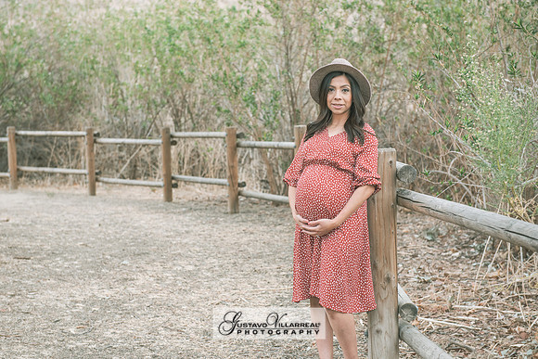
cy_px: 180
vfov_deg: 19.5
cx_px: 269
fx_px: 1046
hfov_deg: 28.8
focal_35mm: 70
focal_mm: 70
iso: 500
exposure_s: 1/125
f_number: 5
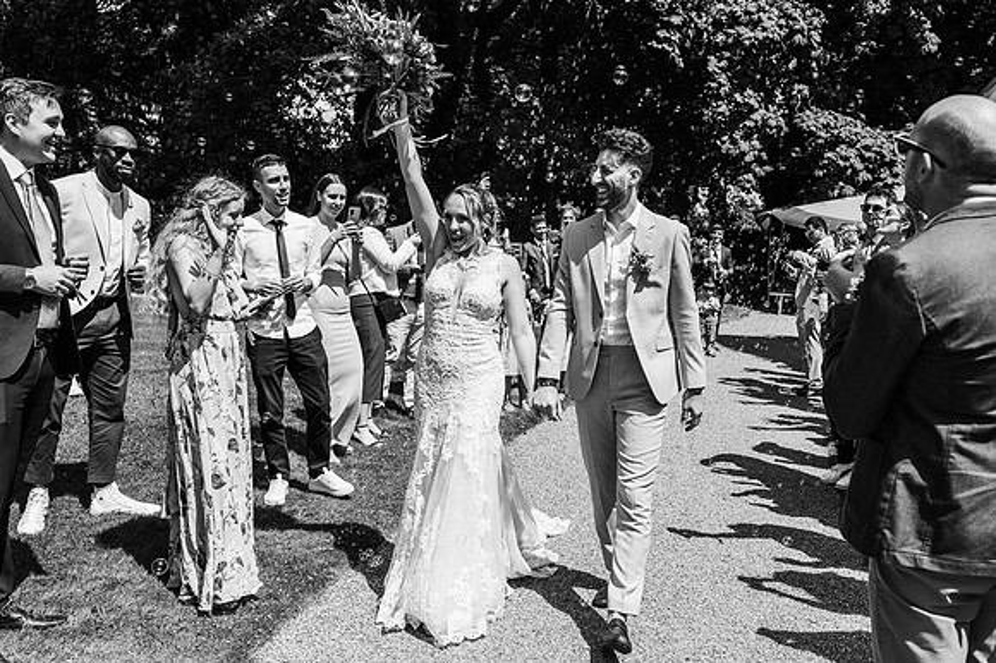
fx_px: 968
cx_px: 498
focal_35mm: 35
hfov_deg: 54.5
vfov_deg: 37.8
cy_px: 332
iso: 100
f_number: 4.5
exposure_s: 1/2000
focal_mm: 35
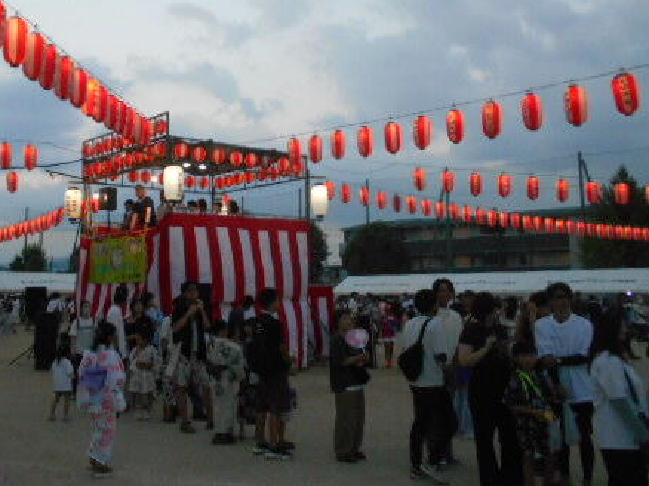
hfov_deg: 48.4
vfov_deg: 37.4
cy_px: 181
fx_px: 712
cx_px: 231
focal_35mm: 38
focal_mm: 4.6
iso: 560
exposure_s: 1/250
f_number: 3.2
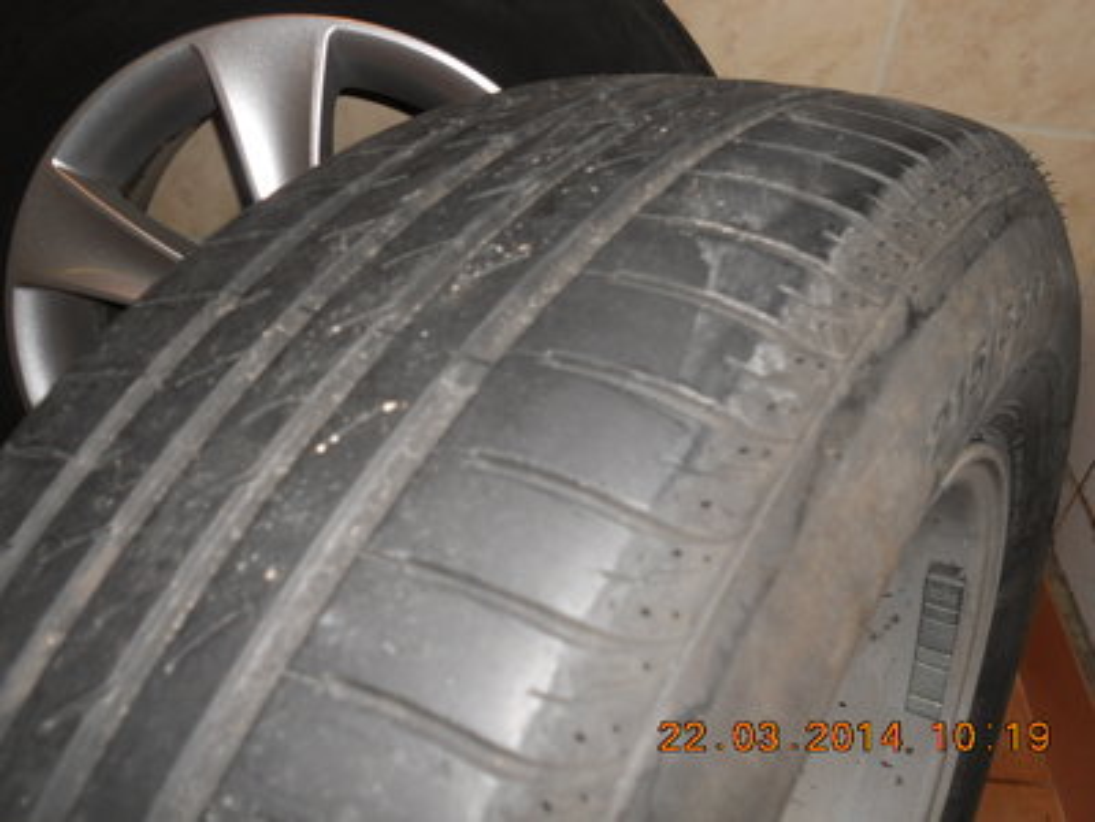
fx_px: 1012
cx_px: 548
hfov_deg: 56.8
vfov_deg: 44.2
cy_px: 411
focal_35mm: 32
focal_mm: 5.8
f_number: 3.5
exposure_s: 1/25
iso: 80
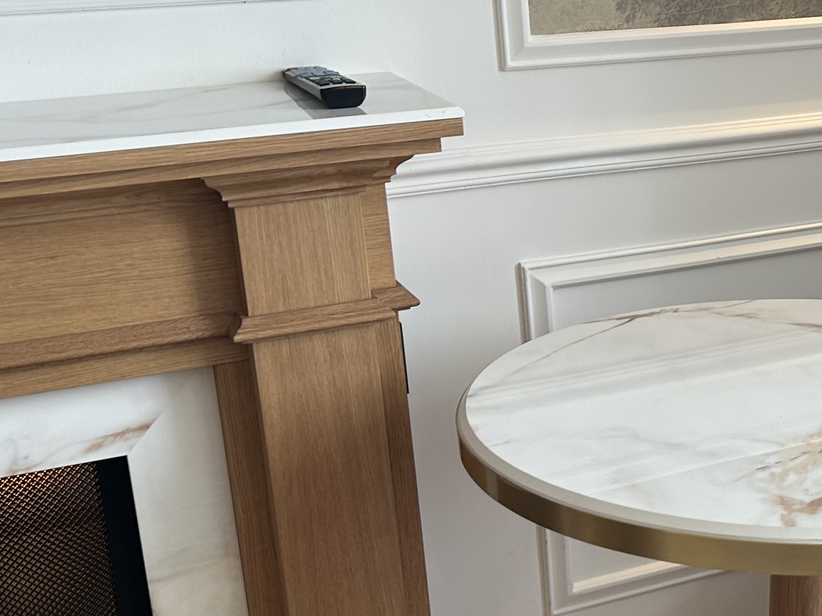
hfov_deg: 26.4
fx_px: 1614
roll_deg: -0.1
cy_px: 341
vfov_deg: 21.6
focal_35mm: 68
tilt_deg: -15.6
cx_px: 902
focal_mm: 5.7
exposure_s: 1/99
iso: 50
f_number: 1.5
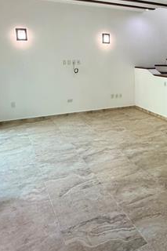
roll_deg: -0.2
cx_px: 173
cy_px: 87
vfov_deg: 53.6
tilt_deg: -6.8
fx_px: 244
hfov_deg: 33.9
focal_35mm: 35
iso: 320
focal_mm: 2.22
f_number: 2.2
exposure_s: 1/120
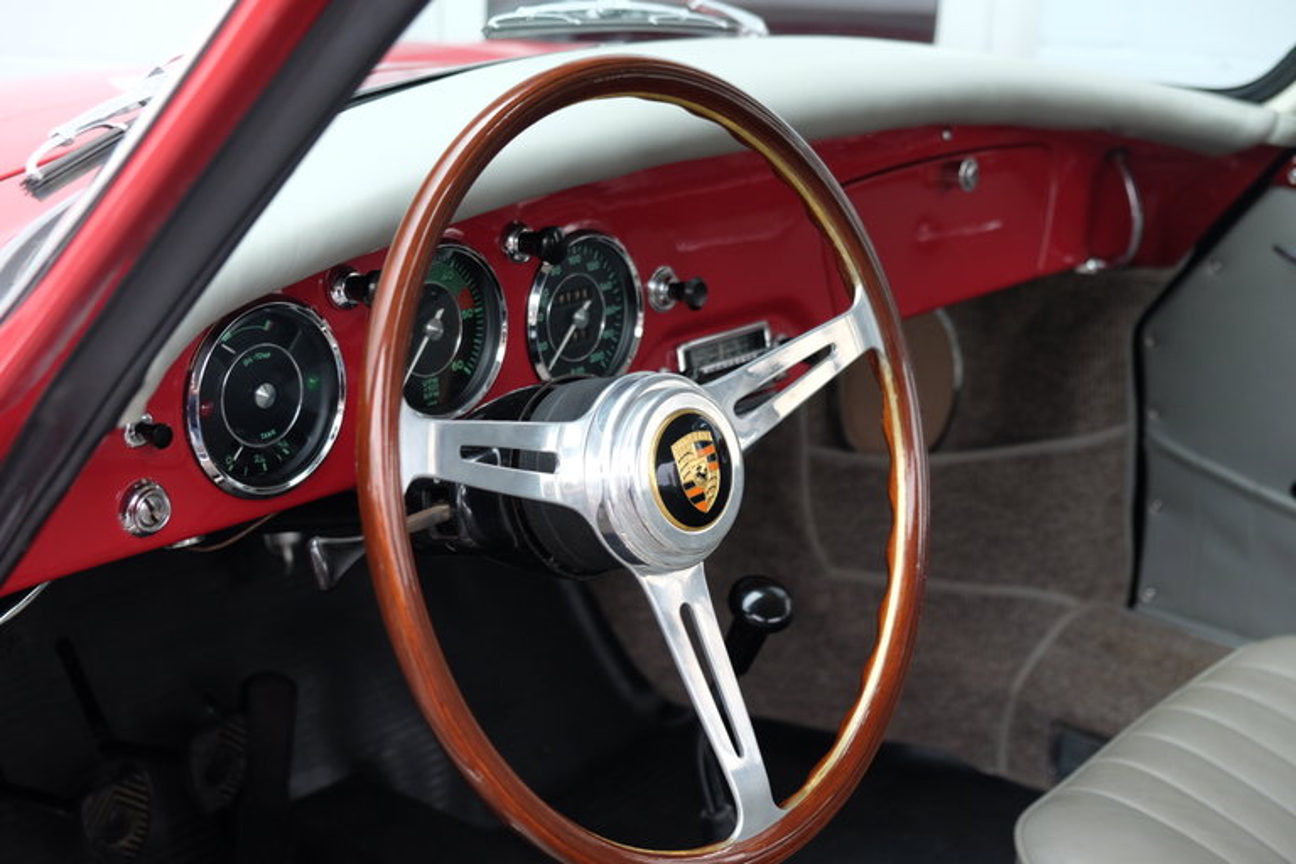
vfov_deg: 25.1
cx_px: 648
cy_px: 432
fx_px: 1944
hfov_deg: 36.9
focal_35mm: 54
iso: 500
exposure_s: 1/60
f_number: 3.6
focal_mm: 35.8
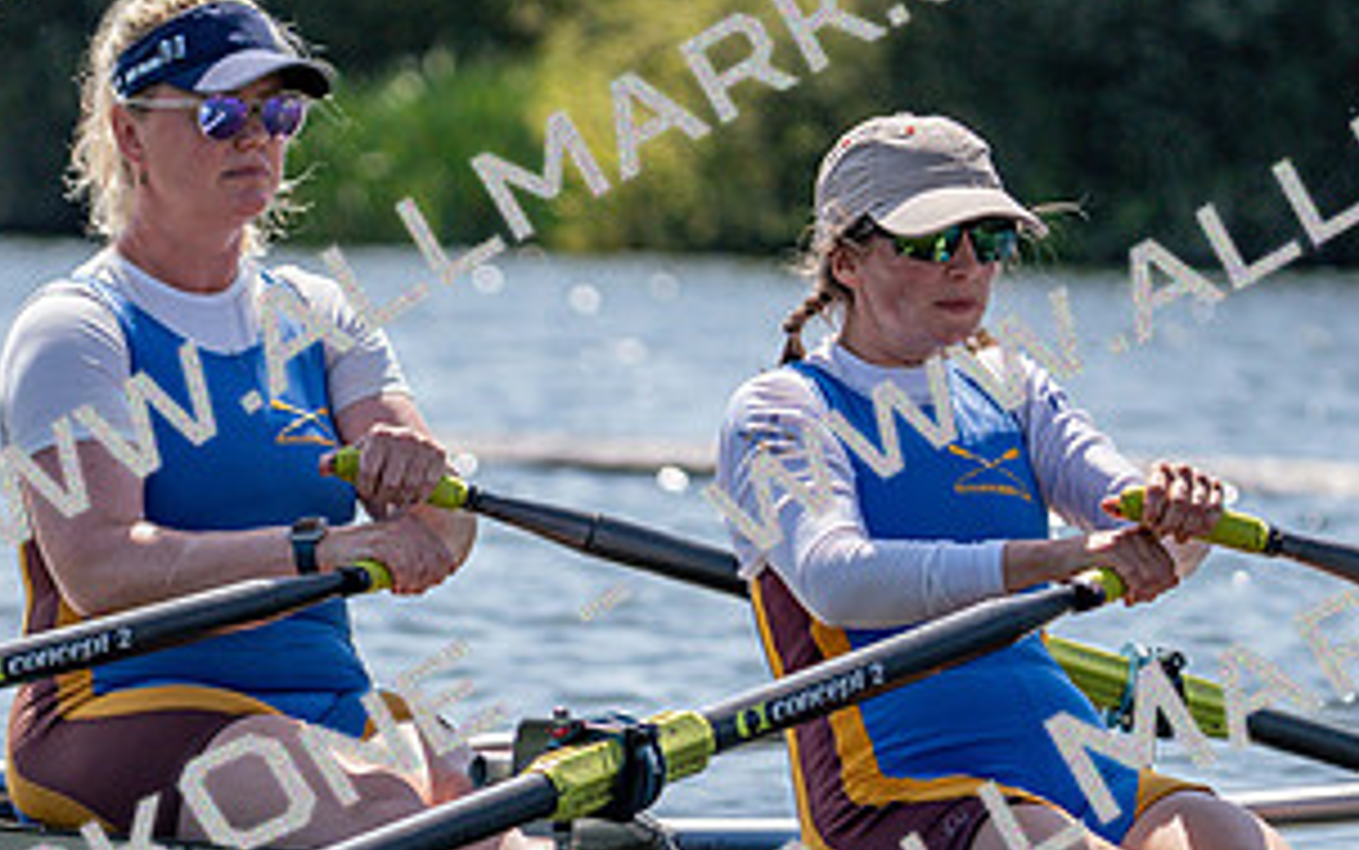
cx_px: 374
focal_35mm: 391
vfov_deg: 3.4
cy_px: 627
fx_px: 14487
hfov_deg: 5.4
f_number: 5.6
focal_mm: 200
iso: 250
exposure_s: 1/2000
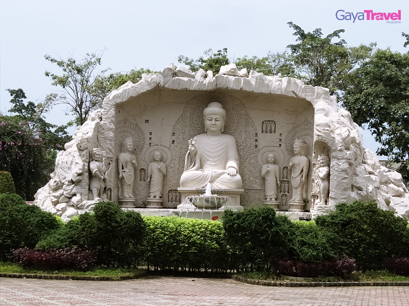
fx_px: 284
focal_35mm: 24
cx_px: 204
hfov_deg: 71.6
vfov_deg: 56.8
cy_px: 153
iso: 37
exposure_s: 1/2540
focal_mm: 4.1
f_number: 1.7
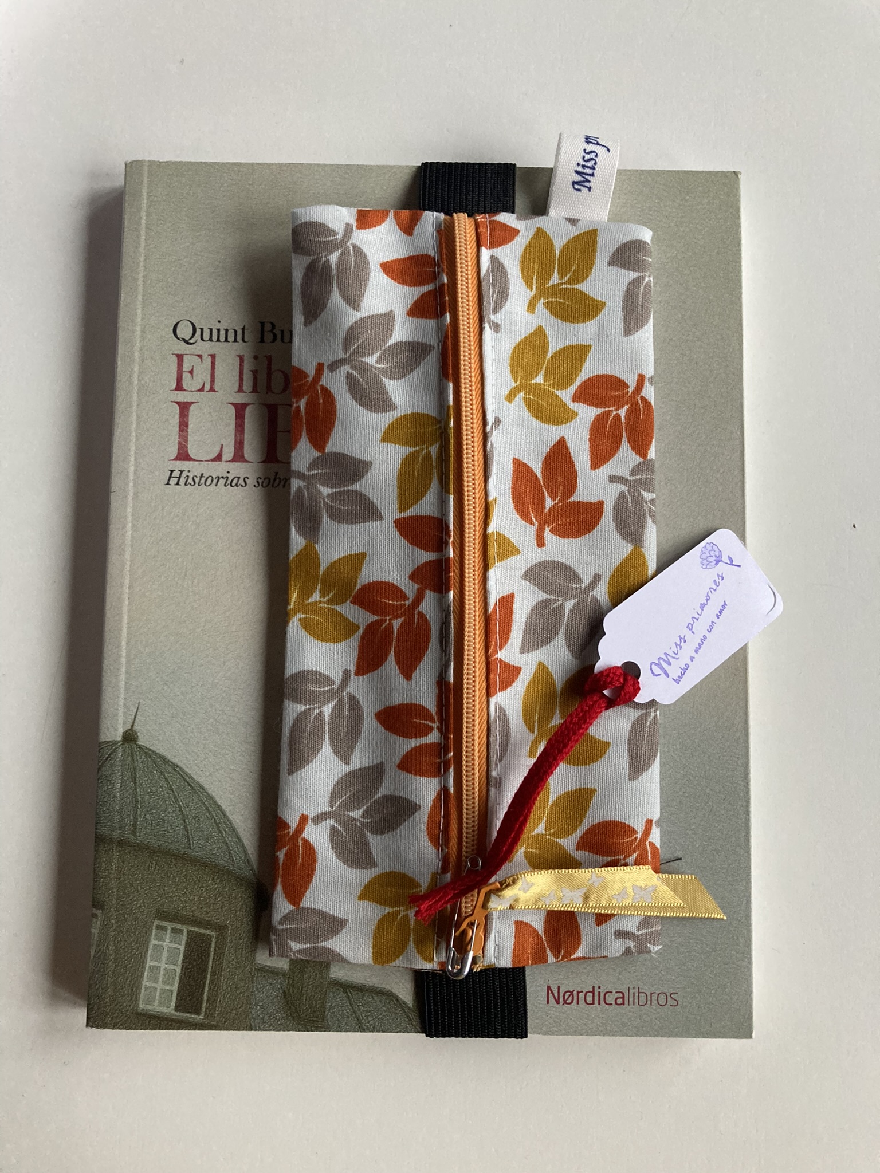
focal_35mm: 28
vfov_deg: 63.4
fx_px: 949
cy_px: 586
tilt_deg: -83.6
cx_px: 440
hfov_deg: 49.7
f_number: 1.8
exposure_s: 1/60
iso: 320
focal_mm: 3.99
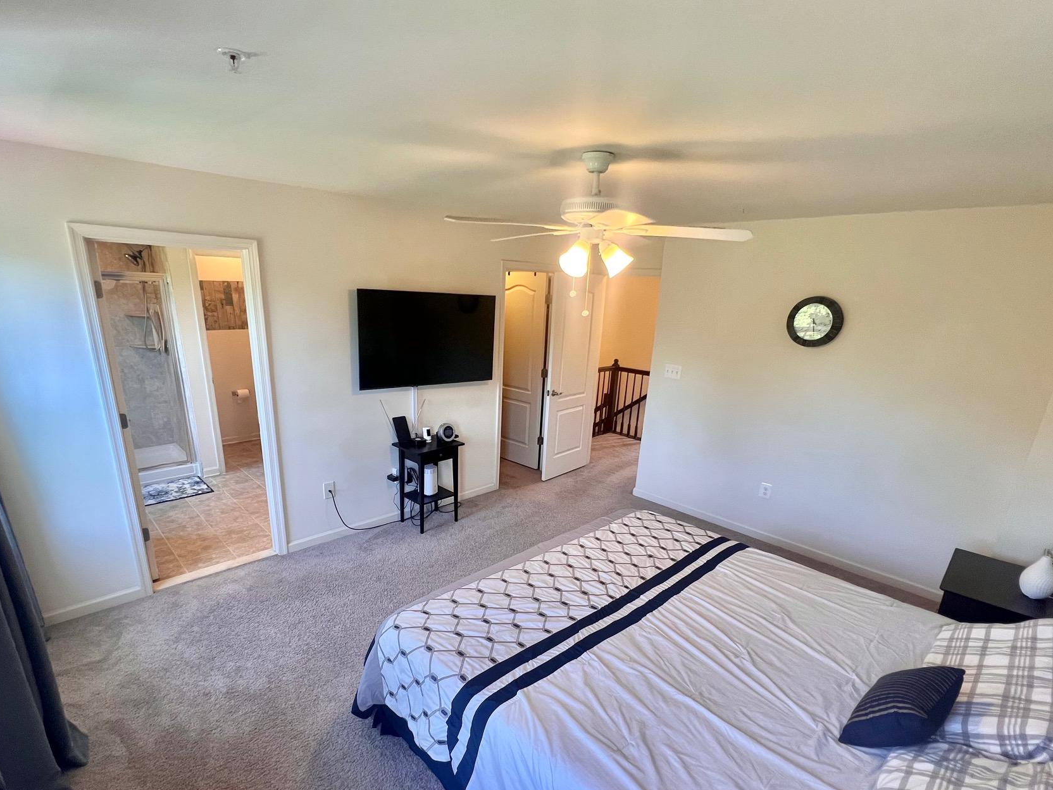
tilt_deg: -18.8
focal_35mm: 16
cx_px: 510
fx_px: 487
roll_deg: -2.4
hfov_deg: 94.5
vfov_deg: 77.6
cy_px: 455
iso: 160
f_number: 1.8
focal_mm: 1.57
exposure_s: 1/120
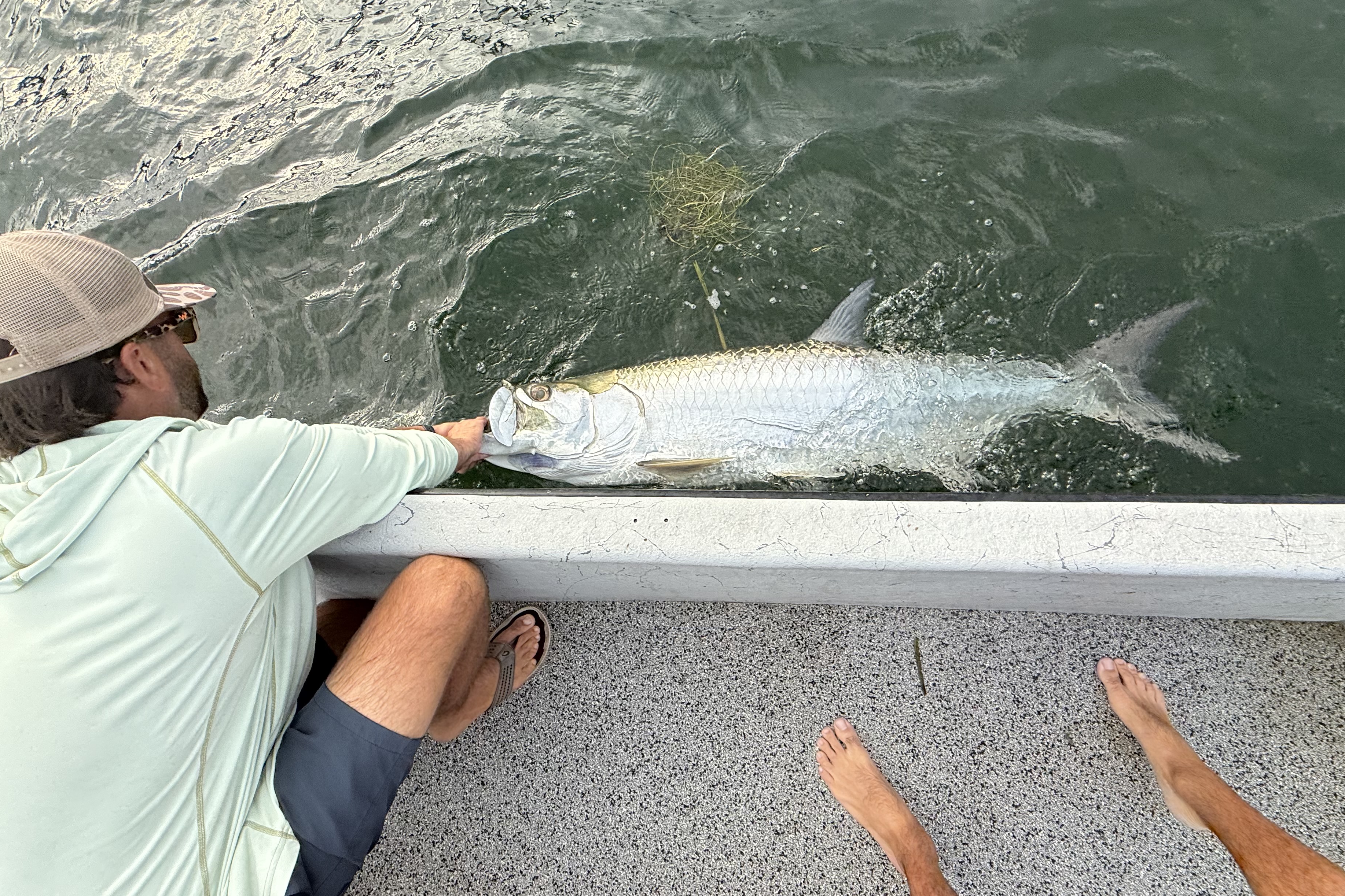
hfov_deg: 96.7
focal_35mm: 16
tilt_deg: -73.1
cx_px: 653
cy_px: 430
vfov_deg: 73.7
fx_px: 598
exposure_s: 1/607
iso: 50
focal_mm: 2.22
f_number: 2.2
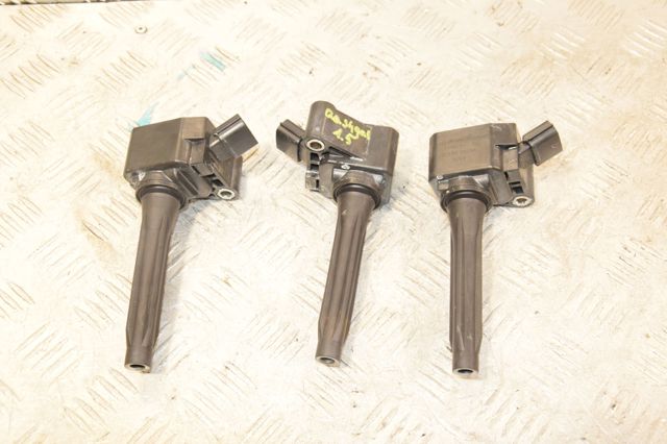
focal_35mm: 45
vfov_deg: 29.8
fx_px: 833
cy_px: 222
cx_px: 334
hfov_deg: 43.6
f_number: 6.3
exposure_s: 1/200
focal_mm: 30
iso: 1600
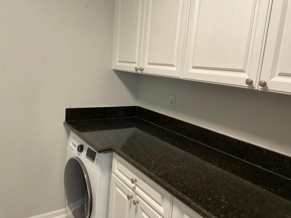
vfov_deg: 48.2
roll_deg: -1.8
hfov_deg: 61.7
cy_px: 109
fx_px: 244
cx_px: 146
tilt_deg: -12.7
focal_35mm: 29
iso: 125
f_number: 1.8
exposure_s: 1/60
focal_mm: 3
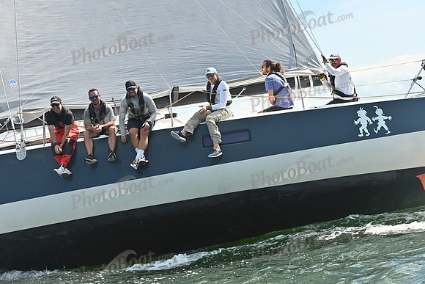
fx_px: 1063
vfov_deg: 15.2
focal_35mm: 90
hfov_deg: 22.6
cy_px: 142
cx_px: 212
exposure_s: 1/1000
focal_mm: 90
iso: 250
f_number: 7.1
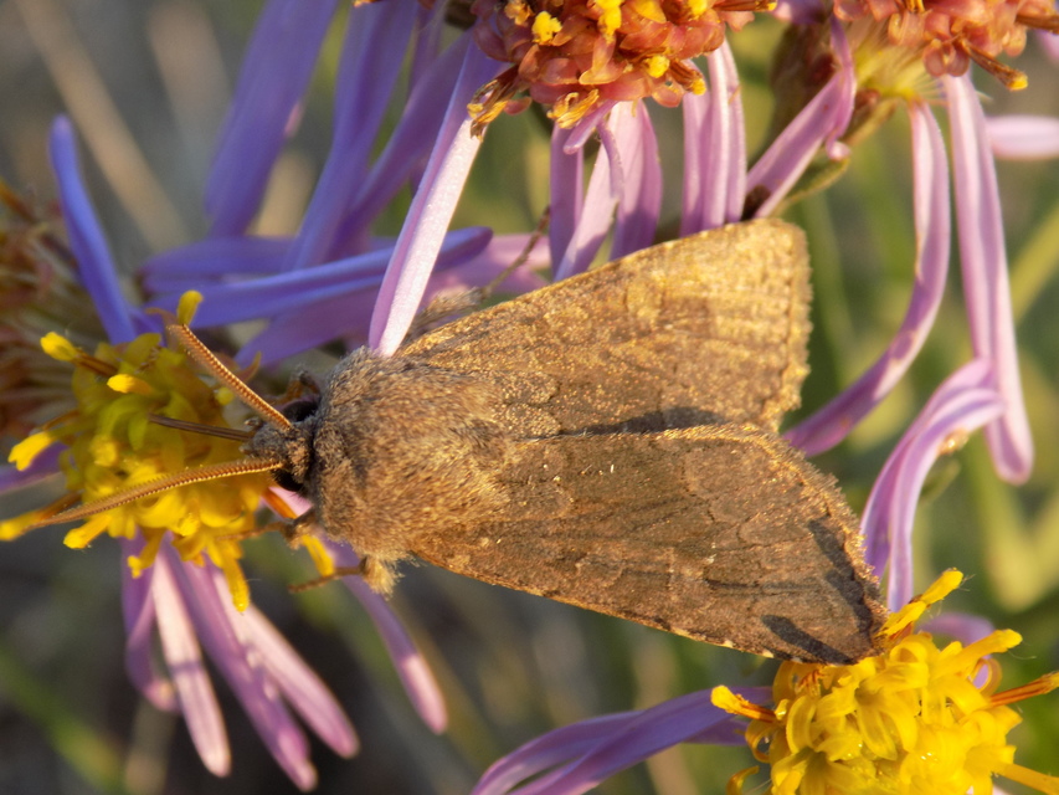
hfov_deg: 16.7
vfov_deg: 12.6
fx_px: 3610
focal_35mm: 118
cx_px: 530
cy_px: 398
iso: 80
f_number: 4.8
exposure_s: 1/80
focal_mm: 20.9
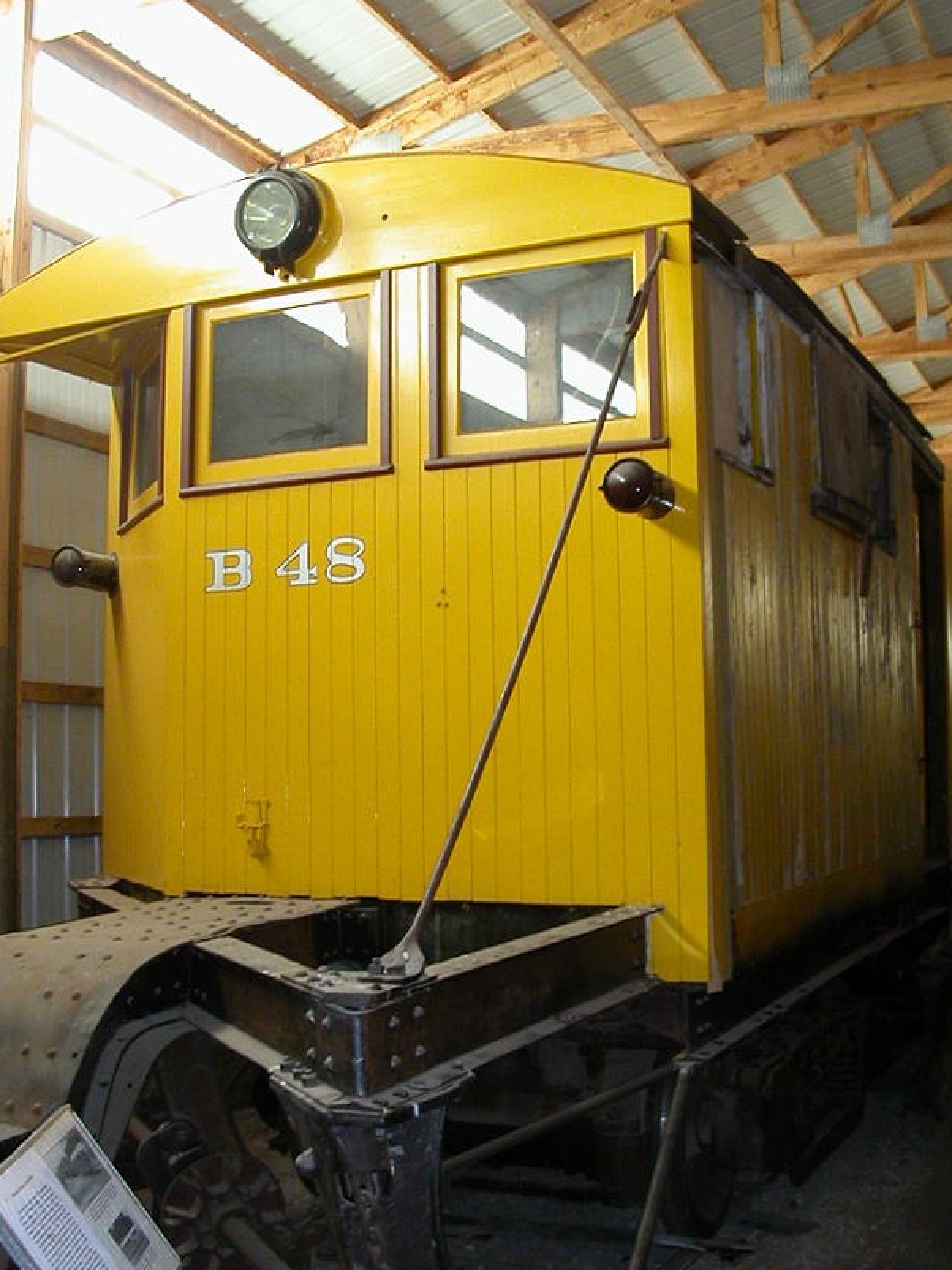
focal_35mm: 43
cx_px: 538
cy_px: 657
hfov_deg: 33.5
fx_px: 1577
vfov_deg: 43.8
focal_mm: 5.6
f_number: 2.7
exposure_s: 1/13.2
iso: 200
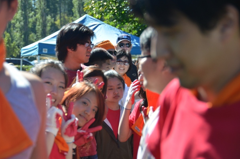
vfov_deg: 11.4
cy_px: 81
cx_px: 113
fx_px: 795
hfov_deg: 17.2
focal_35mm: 120
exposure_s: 1/1000
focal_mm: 75
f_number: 5
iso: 500
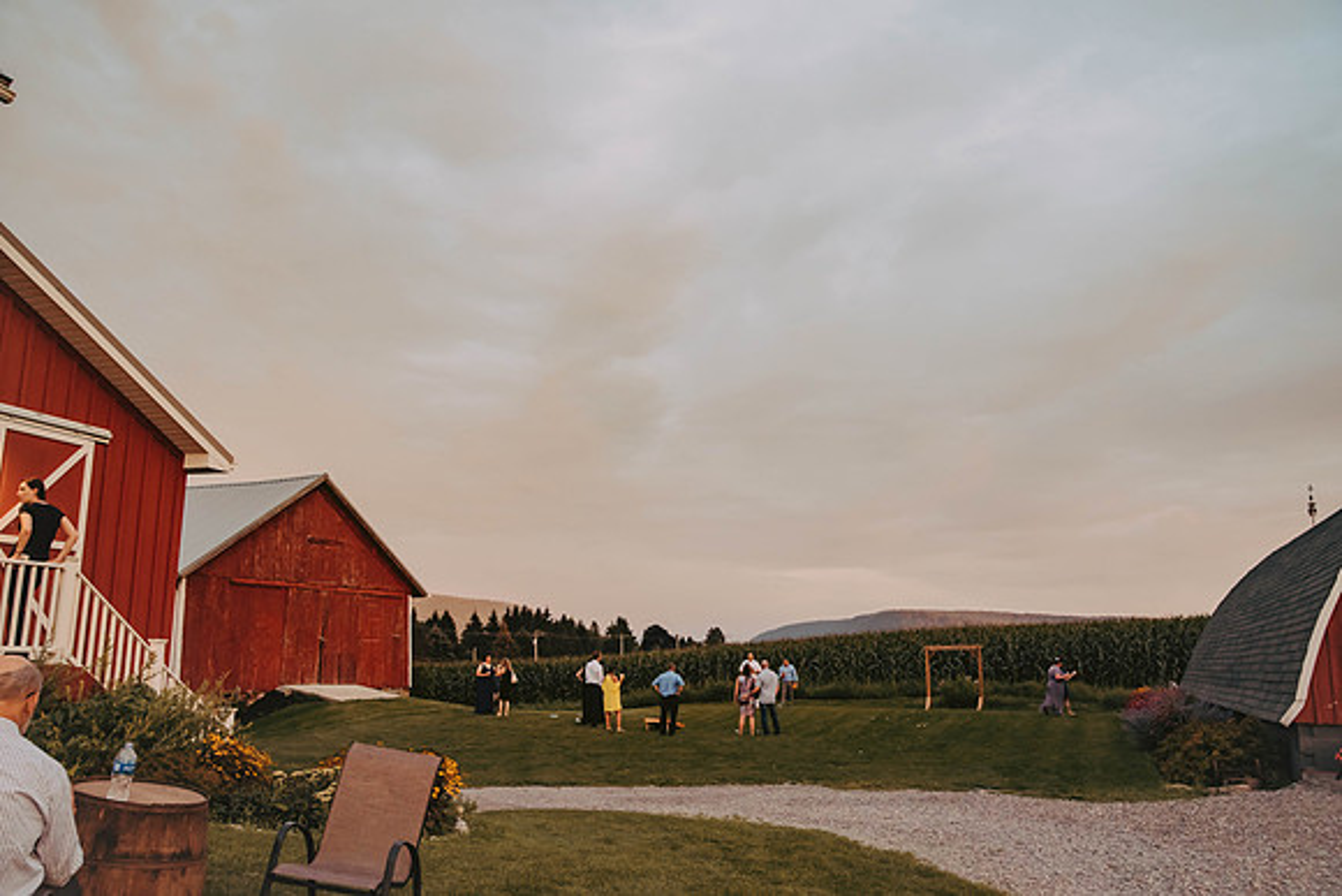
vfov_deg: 46.4
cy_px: 448
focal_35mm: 28
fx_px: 1044
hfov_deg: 65.5
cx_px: 671
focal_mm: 28
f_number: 6.3
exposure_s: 1/200
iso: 800
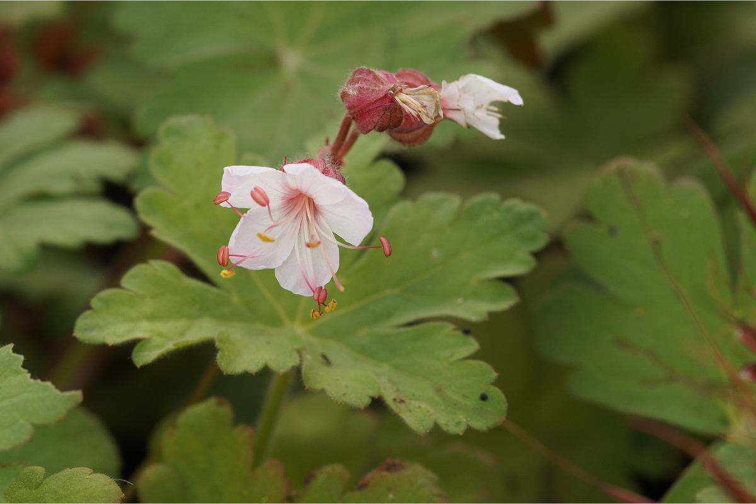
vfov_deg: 9.1
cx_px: 378
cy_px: 252
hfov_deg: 13.7
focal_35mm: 150
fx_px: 3150
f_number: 6.3
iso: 250
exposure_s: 1/160
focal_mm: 100
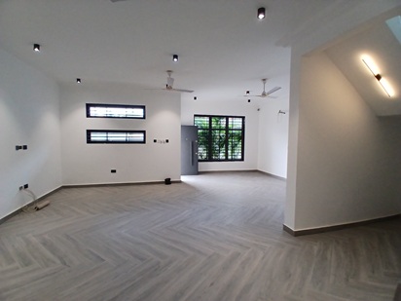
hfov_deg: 91.0
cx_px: 200
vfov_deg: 74.7
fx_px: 197
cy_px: 150
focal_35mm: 17
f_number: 2.2
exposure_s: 1/33.3
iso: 125
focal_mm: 1.4
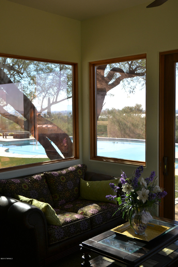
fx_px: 312
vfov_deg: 46.4
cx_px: 89
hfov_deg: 31.9
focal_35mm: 42
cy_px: 134
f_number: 7.1
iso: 400
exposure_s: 1/200
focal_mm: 28
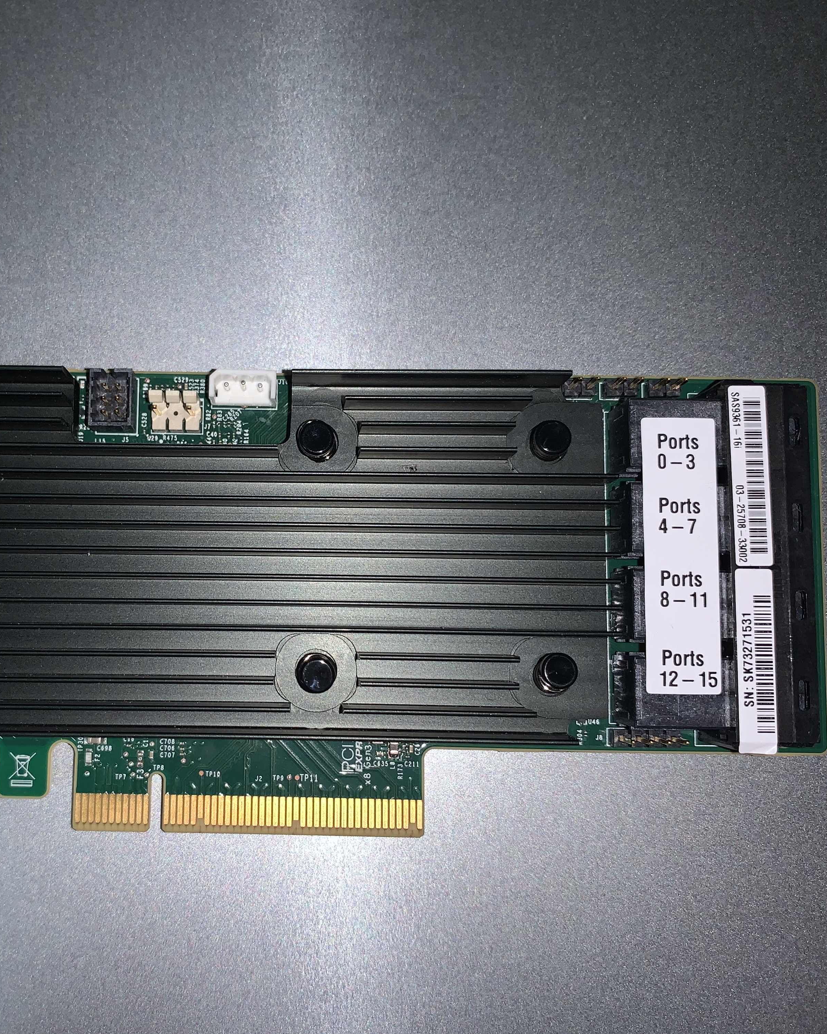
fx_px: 1040
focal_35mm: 34
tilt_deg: -83.2
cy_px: 519
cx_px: 282
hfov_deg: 42.8
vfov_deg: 52.8
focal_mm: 4.25
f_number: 1.8
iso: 25
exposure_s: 1/13
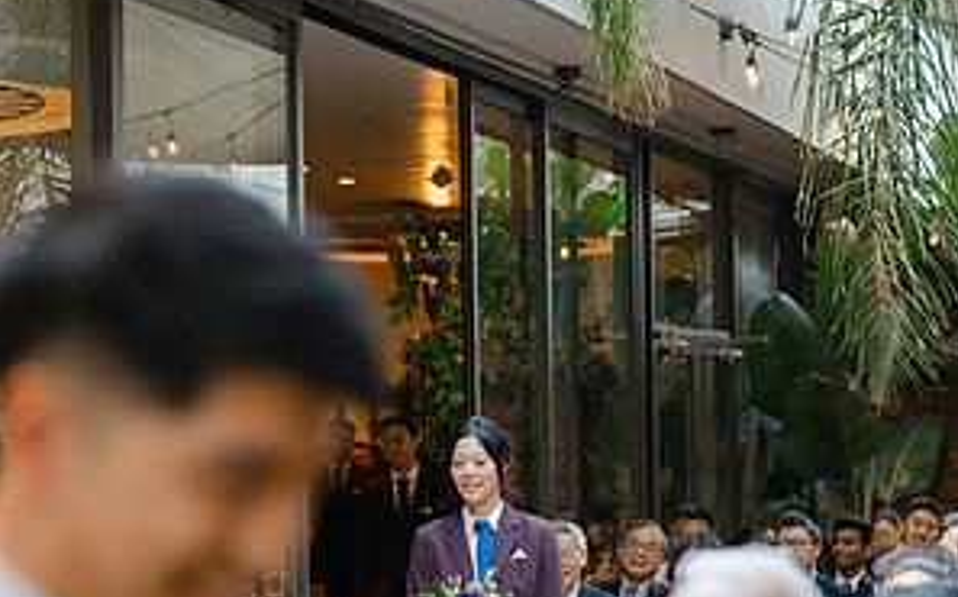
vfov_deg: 11.2
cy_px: 471
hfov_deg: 18.0
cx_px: 477
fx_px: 3026
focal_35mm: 116
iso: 250
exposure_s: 1/160
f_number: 1.8
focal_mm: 50
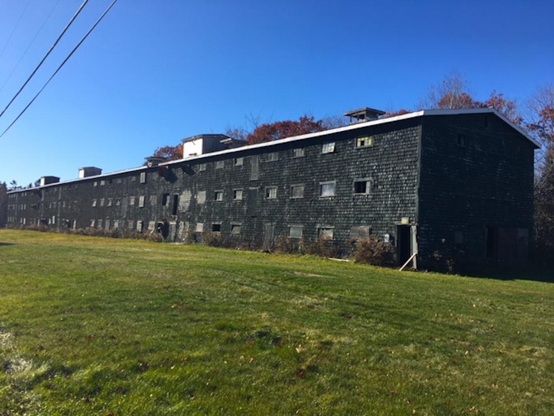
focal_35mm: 29
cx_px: 277
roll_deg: -1.6
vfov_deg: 48.2
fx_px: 464
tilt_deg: +1.4
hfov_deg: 61.7
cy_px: 208
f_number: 2.2
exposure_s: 1/1570
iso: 25
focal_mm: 4.15
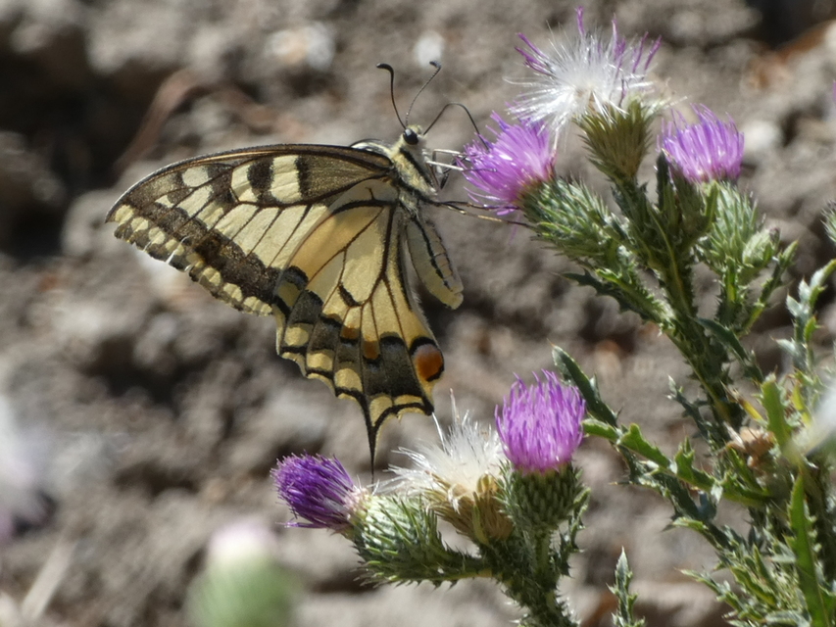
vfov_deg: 3.4
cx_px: 418
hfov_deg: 4.5
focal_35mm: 440
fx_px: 10628
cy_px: 314
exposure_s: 1/125
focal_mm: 78.8
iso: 80
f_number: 5.6
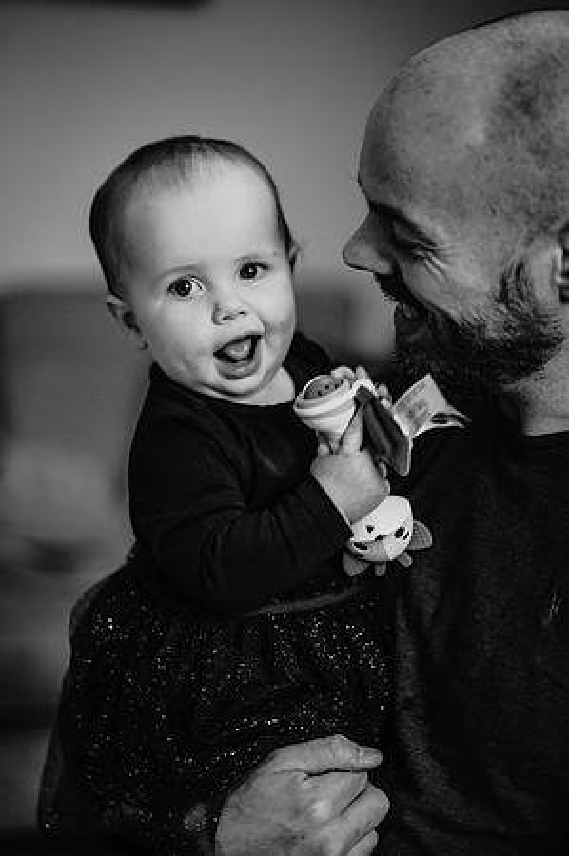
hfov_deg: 16.0
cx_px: 284
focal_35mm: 85
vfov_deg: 23.9
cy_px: 428
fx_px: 2020
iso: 320
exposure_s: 1/160
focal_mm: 85
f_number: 1.8
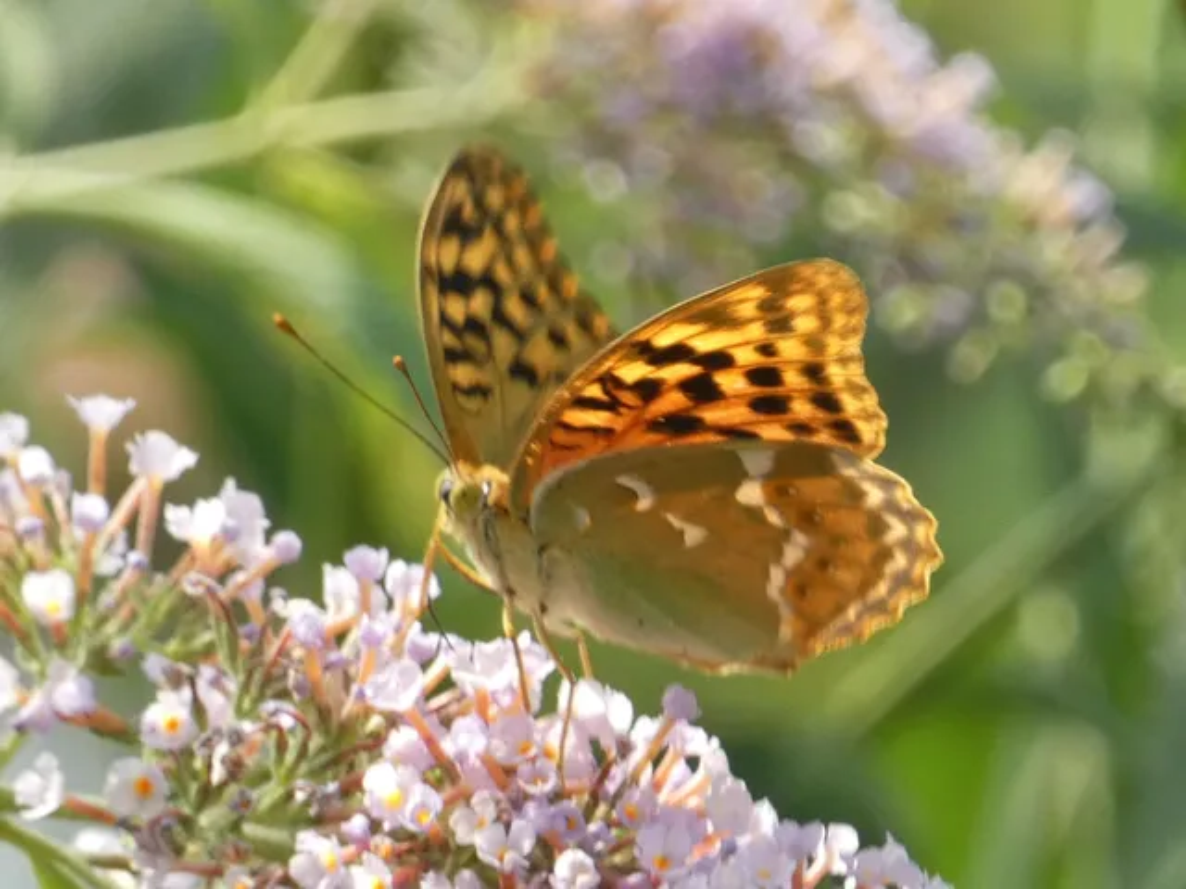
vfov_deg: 3.1
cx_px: 593
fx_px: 16583
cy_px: 444
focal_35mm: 484
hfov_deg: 4.1
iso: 250
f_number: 5.6
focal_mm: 86.7
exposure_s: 1/100
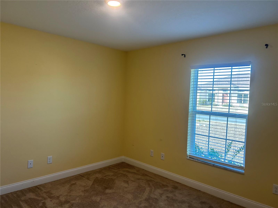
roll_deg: -2.0
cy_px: 104
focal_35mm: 26
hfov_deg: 67.3
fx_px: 209
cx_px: 139
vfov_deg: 53.1
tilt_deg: -3.5
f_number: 1.5
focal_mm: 5.7
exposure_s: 1/120
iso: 80
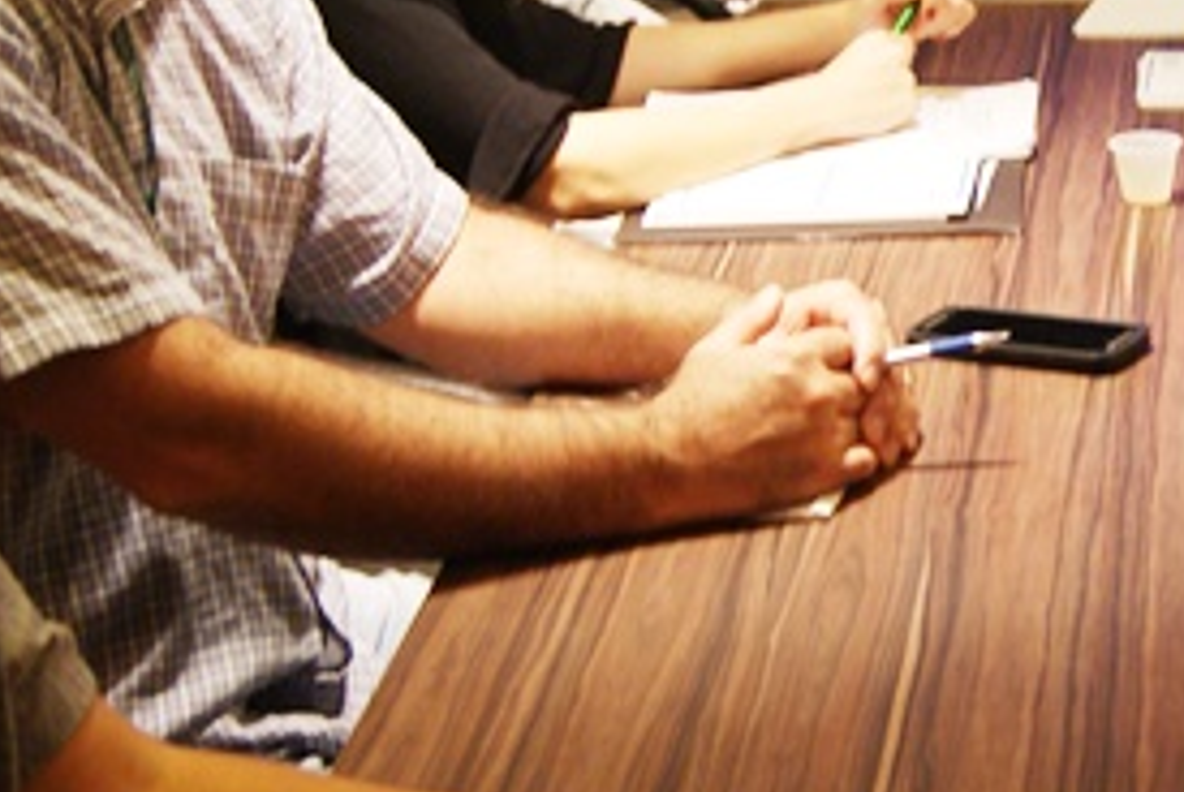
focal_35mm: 123
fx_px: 4050
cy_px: 286
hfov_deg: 16.2
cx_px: 1292
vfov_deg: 11.2
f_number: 4
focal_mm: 22
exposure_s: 1/20
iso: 400
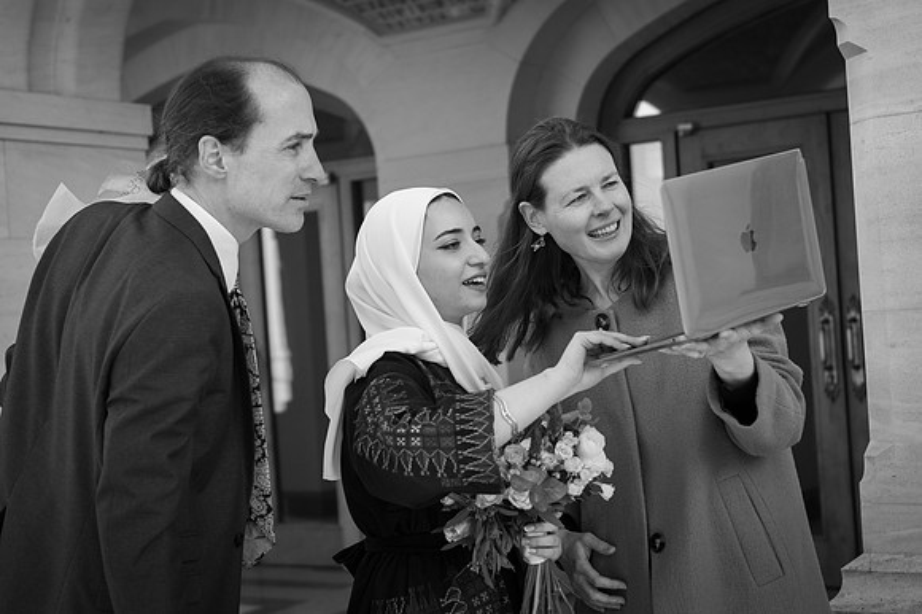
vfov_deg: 22.6
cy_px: 307
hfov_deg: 33.4
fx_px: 1536
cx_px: 461
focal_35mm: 60
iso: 200
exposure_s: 1/2500
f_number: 2.8
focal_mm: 40
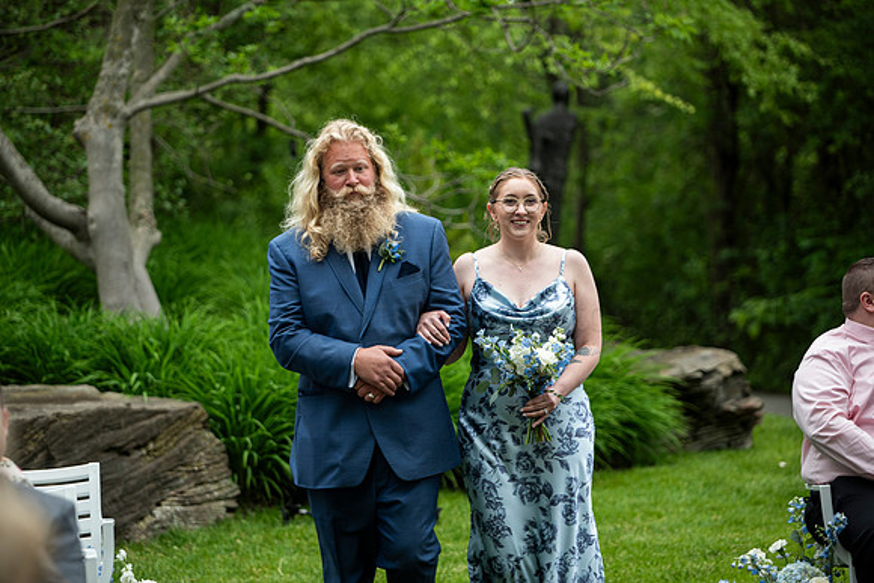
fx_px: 3252
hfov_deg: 15.3
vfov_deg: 10.2
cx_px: 411
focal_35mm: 134
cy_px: 278
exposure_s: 1/160
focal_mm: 125
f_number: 2.8
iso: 320
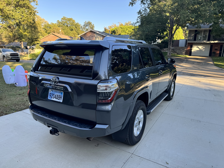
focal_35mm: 24
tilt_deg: -11.0
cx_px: 112
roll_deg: -1.1
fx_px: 155
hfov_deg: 71.6
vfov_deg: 56.8
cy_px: 84
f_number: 1.78
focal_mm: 6.76
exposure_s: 1/323
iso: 80
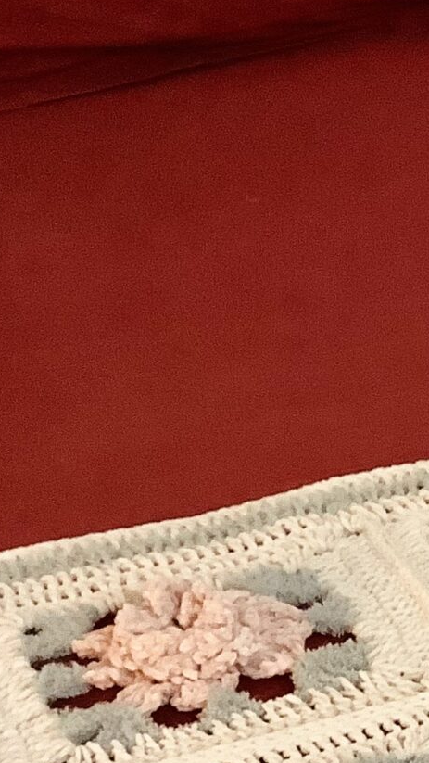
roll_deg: +3.6
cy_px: 758
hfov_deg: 10.8
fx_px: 2123
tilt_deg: -33.8
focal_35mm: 105
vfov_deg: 19.8
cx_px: 788
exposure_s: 1/25
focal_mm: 3.3
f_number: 2.4
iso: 400
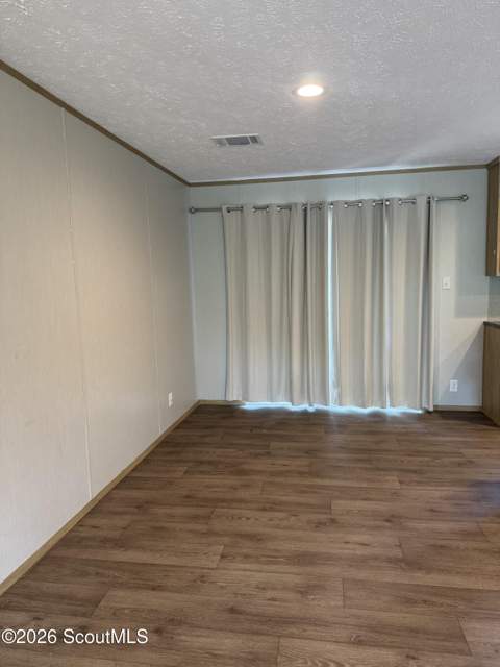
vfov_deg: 71.6
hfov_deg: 56.8
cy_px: 334
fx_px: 462
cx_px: 250
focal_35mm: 24
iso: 200
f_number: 1.78
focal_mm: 6.76
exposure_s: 1/60
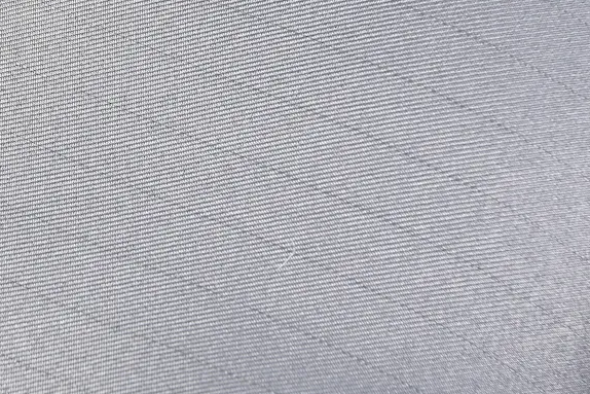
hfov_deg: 16.6
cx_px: 88
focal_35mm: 122
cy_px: 103
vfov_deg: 11.2
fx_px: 2000
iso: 320
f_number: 10
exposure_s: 1/125
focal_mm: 70
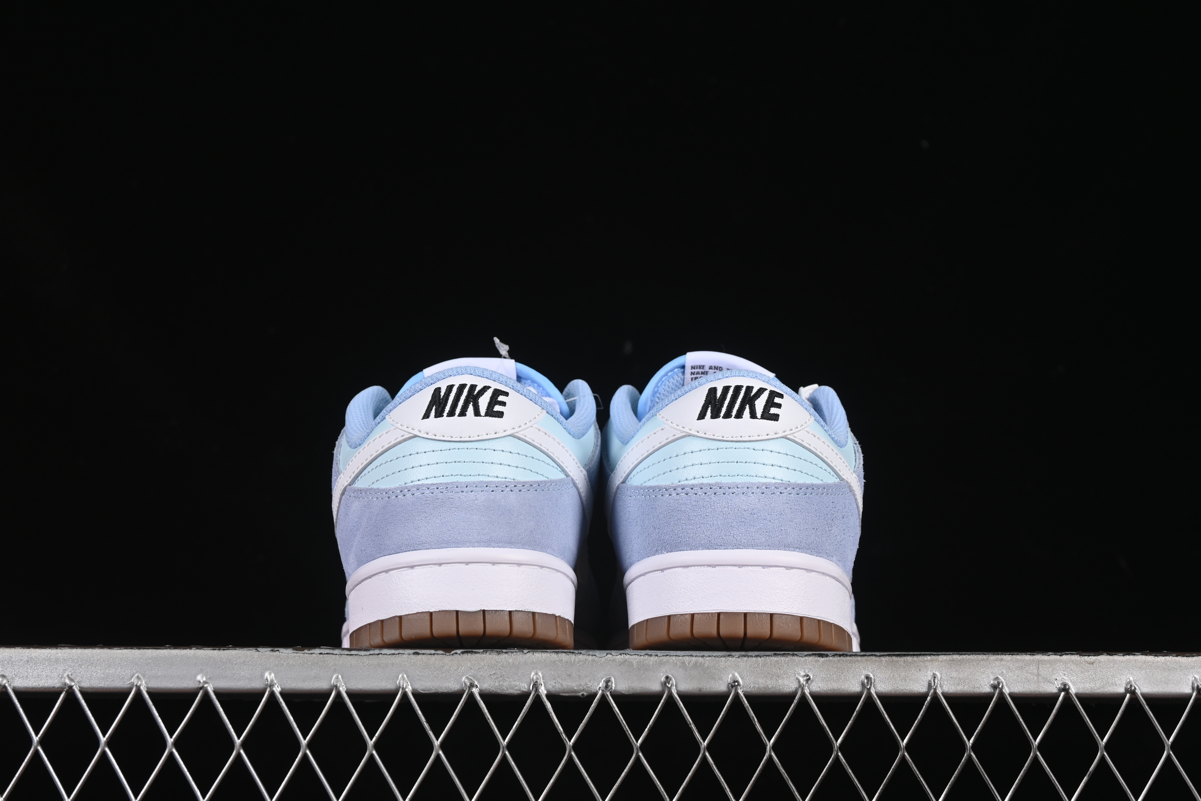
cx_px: 600
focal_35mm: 75
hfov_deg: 27.0
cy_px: 400
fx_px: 2502
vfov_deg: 18.2
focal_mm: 50
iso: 160
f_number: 8
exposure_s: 1/80
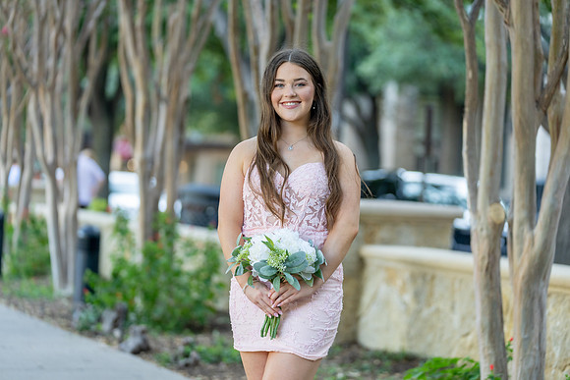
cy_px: 190
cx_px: 285
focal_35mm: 122
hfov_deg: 16.8
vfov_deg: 11.3
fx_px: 1930
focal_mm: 117
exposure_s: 1/320
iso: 640
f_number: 2.8
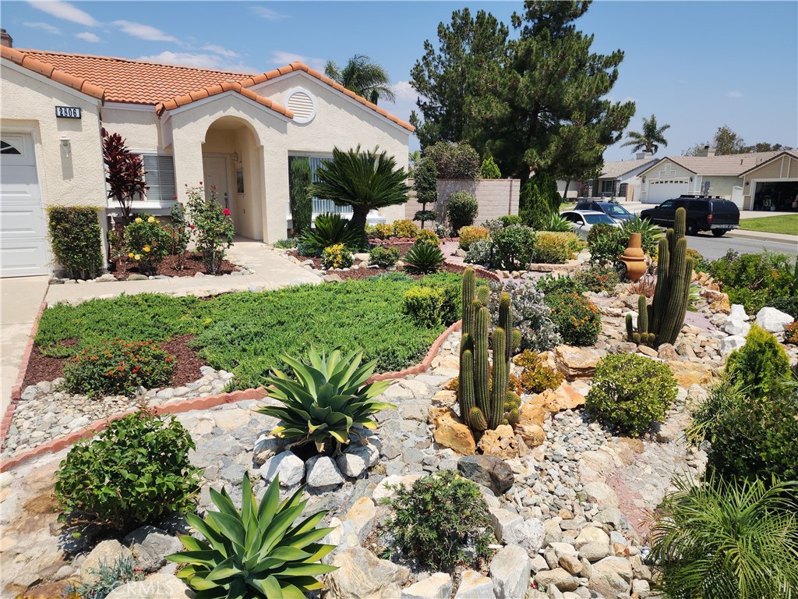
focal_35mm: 23
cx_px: 399
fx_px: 530
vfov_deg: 58.9
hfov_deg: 73.9
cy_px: 300
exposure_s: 1/1372
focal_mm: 6.4
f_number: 1.8
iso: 12
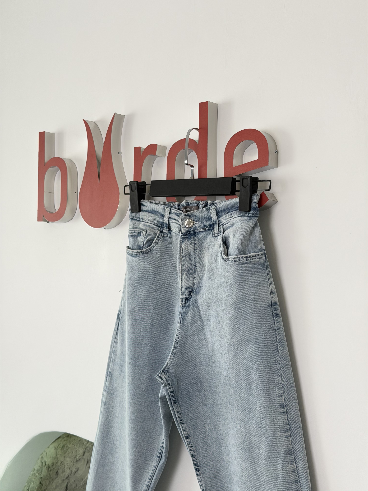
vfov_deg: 39.7
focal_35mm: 48
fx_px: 680
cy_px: 246
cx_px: 184
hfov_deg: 30.3
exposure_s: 1/330
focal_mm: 6.76
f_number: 1.78
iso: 64
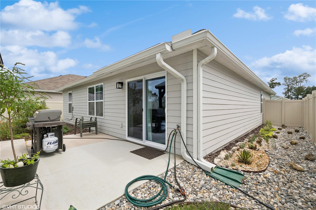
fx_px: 132
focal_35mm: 15
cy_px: 105
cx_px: 158
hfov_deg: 100.4
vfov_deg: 77.3
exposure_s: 1/800
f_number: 8
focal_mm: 10
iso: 200
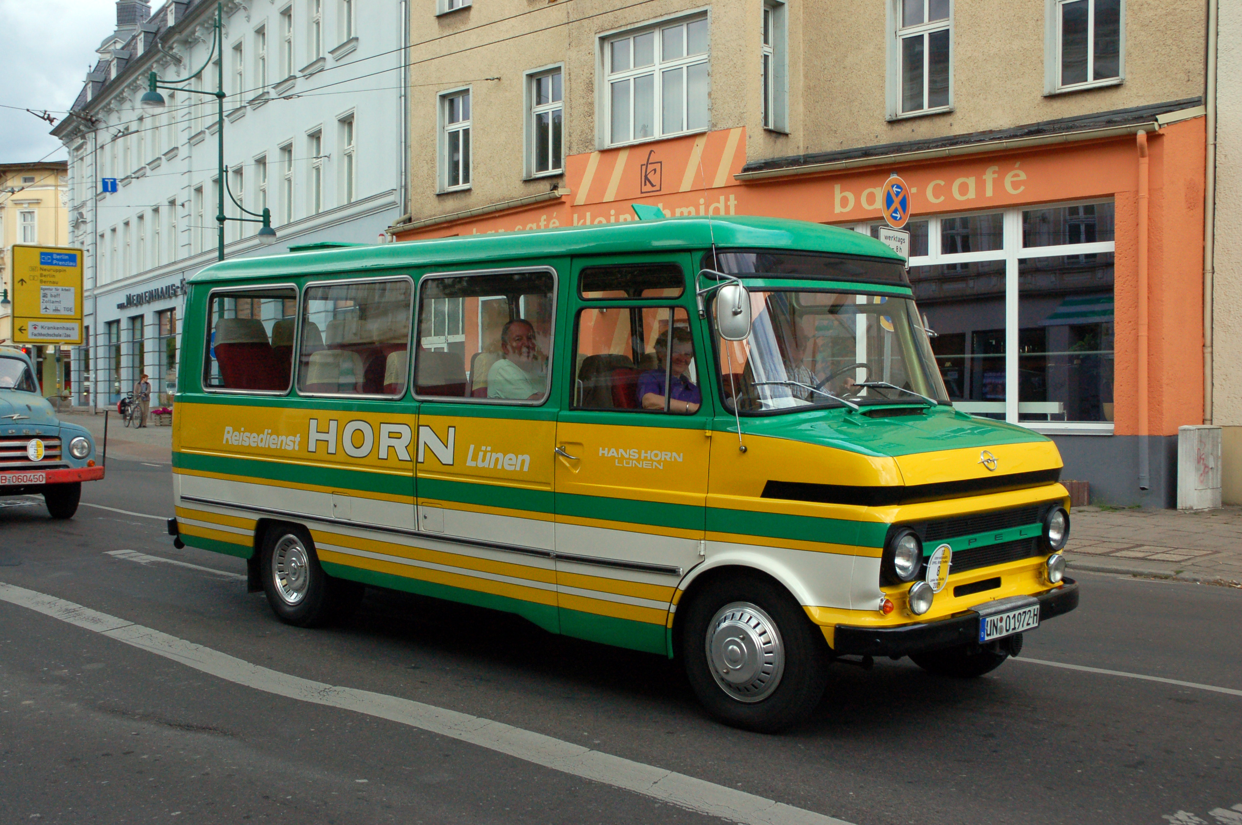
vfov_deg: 33.0
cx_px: 621
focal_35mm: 40
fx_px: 1396
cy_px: 412
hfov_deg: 48.0
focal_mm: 27
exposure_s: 1/320
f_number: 9
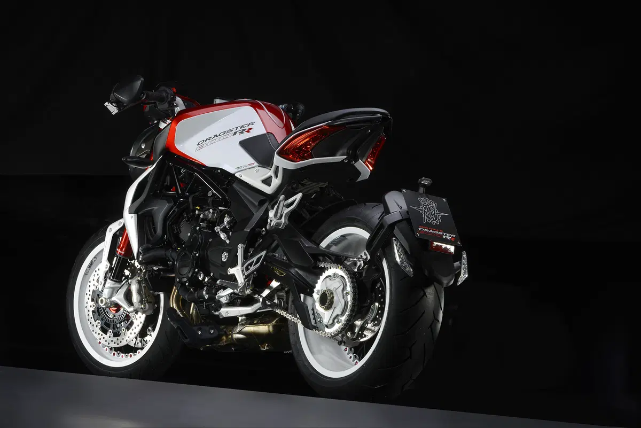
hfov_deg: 17.1
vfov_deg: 11.4
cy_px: 214
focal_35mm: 120
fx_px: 2137
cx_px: 320
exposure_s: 1/160
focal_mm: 120
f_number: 18
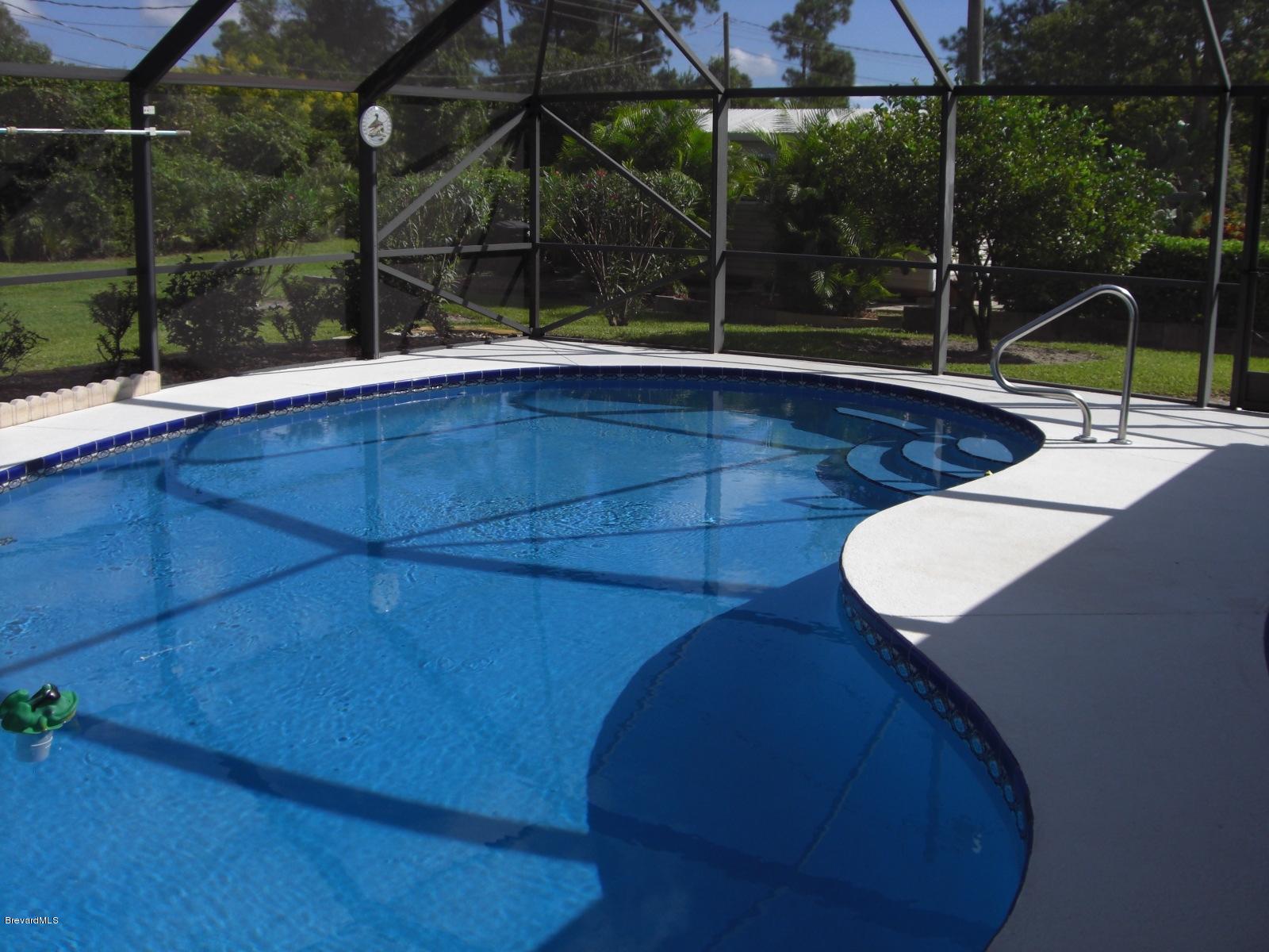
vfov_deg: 37.7
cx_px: 634
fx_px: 1393
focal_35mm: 38
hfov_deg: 49.0
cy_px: 476
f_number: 8
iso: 64
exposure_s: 1/160
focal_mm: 6.2
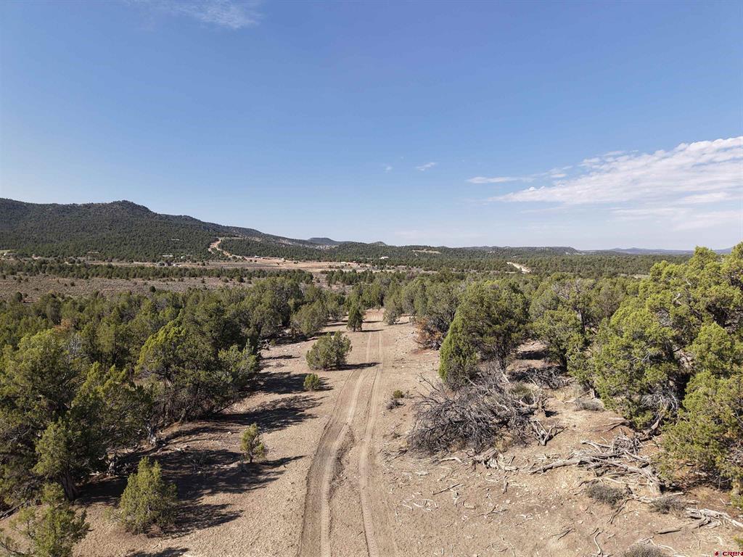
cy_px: 278
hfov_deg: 71.6
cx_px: 372
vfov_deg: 56.8
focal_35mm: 24
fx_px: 515
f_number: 1.8
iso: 100
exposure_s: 1/80
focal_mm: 8.67
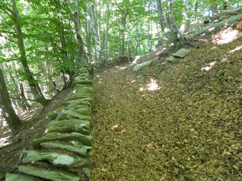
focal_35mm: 24
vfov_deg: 56.8
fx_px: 168
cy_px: 90
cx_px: 121
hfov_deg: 71.6
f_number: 5.6
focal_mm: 4.3
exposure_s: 1/30
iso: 1600
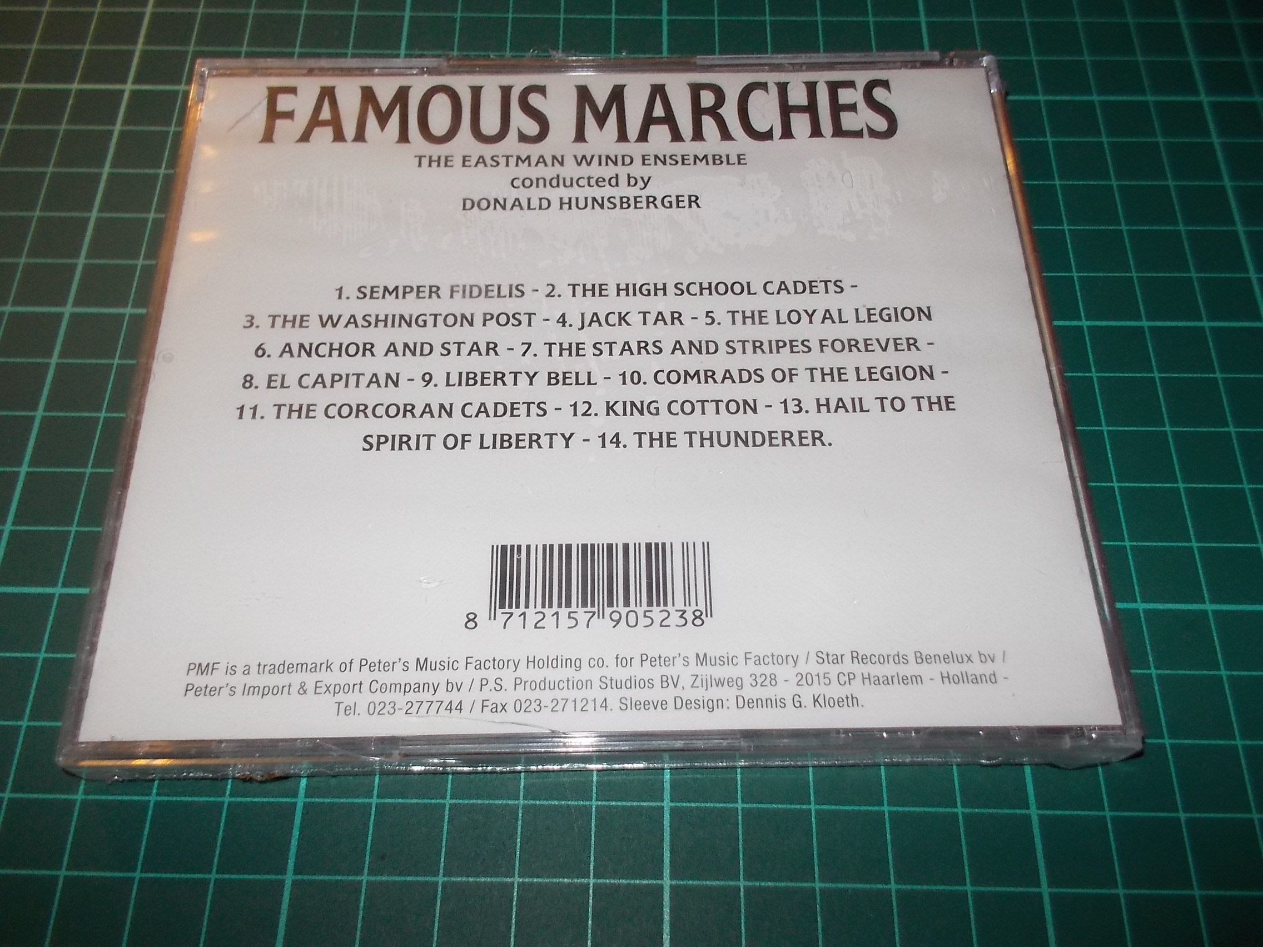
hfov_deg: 61.7
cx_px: 632
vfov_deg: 48.2
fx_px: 1058
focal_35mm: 29
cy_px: 474
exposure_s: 1/30
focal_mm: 4.1
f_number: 3.3
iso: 200
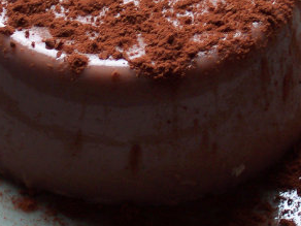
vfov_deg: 10.2
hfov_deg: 13.5
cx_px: 157
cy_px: 88
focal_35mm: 146
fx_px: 1270
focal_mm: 10.8
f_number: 4
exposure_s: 1/60
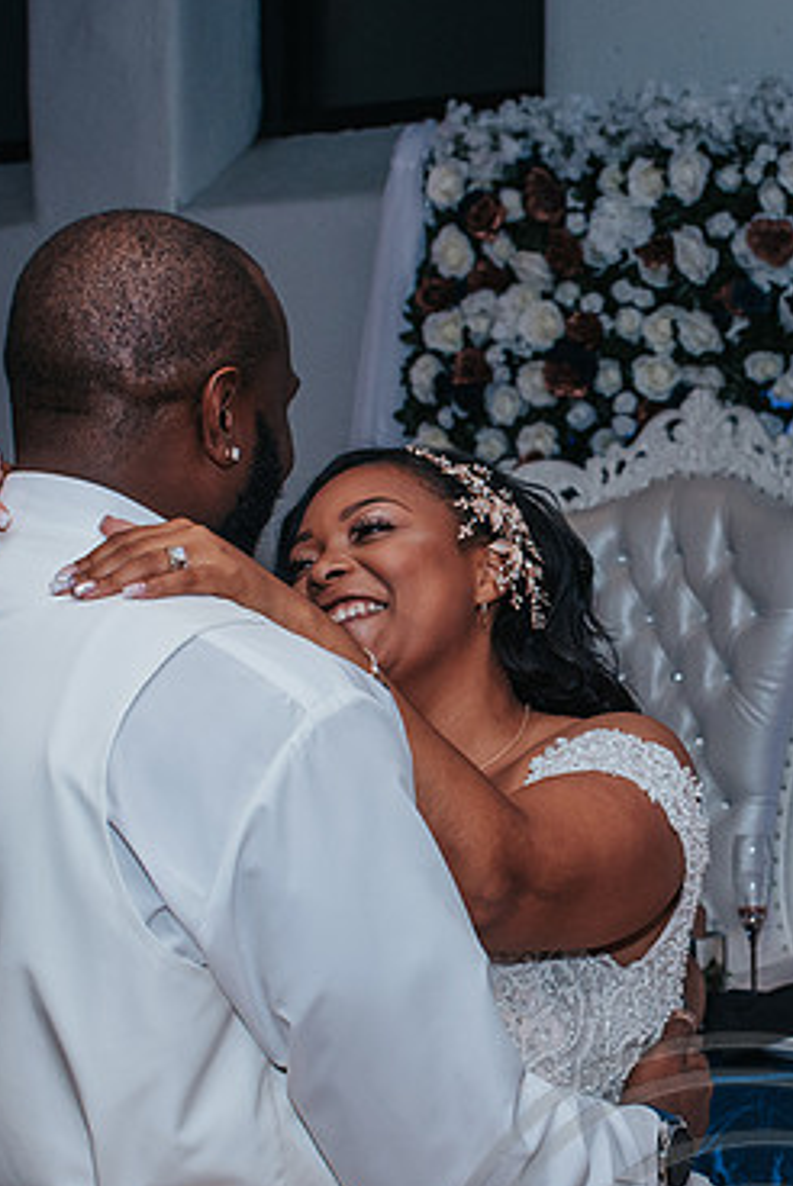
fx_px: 2803
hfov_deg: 16.0
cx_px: 673
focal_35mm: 85
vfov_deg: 23.9
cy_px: 689
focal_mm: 35
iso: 640
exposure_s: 1/200
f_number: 5.6
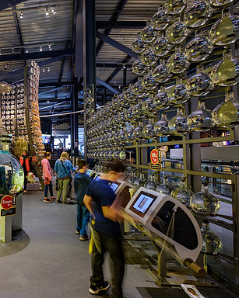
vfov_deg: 75.0
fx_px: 195
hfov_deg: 55.4
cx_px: 28
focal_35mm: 22
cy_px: 146
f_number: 4
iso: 200
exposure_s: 1/1.67
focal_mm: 10
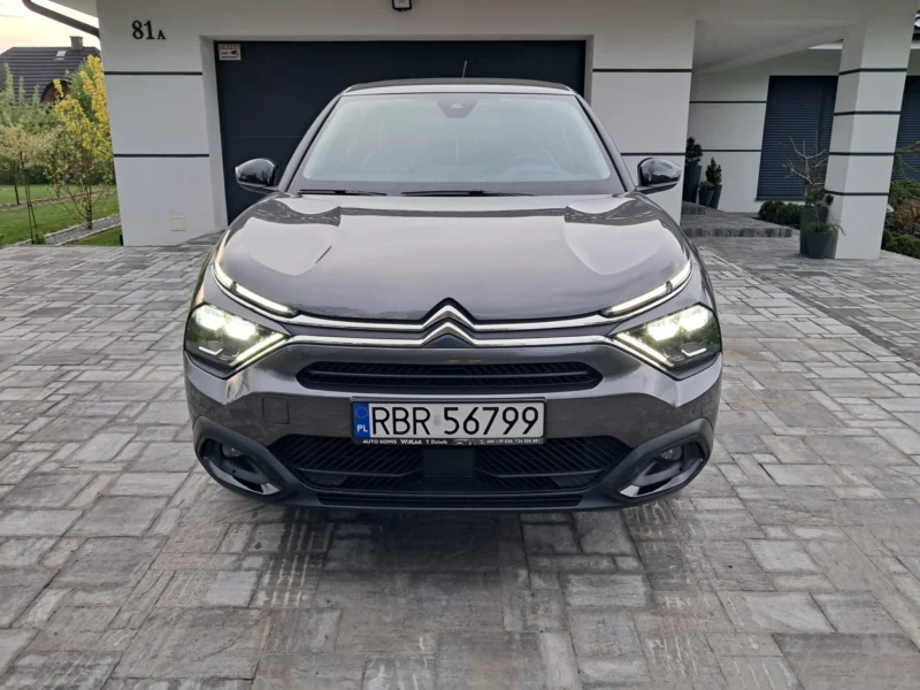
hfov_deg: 65.3
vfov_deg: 51.4
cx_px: 460
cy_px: 345
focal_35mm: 27
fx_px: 718
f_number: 1.8
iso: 200
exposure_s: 1/50
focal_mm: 4
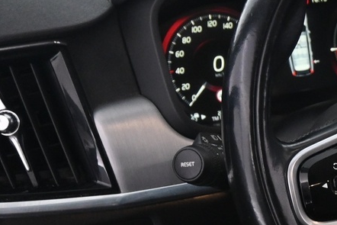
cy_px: 226
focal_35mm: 110
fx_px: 1030
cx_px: 481
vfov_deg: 12.3
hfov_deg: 17.1
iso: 1800
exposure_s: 1/30
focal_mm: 20
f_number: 3.8
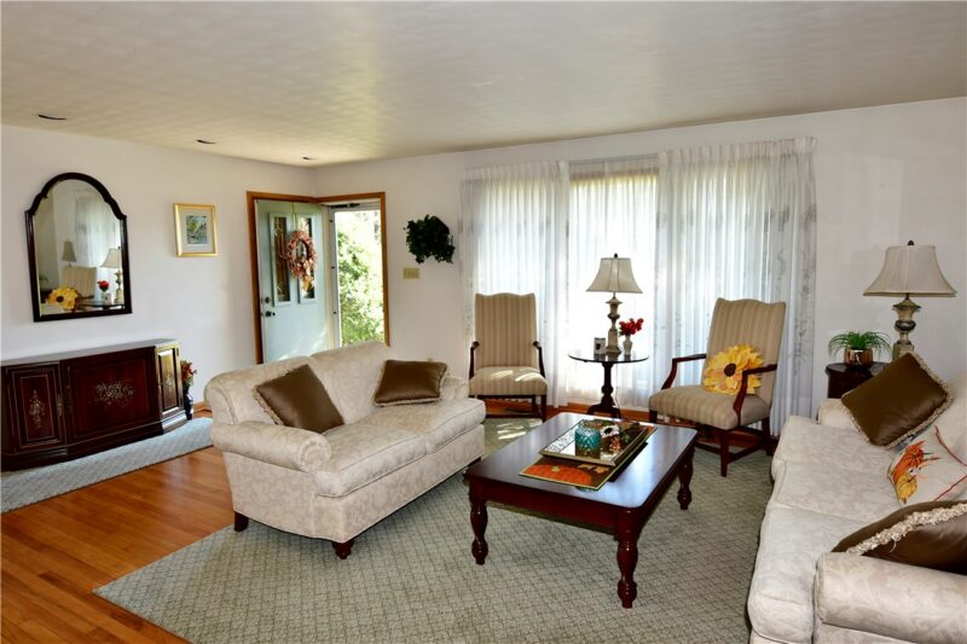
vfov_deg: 56.1
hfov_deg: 77.3
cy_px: 322
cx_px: 484
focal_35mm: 22
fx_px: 604
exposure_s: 1/100
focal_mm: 15
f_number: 3.2
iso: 400
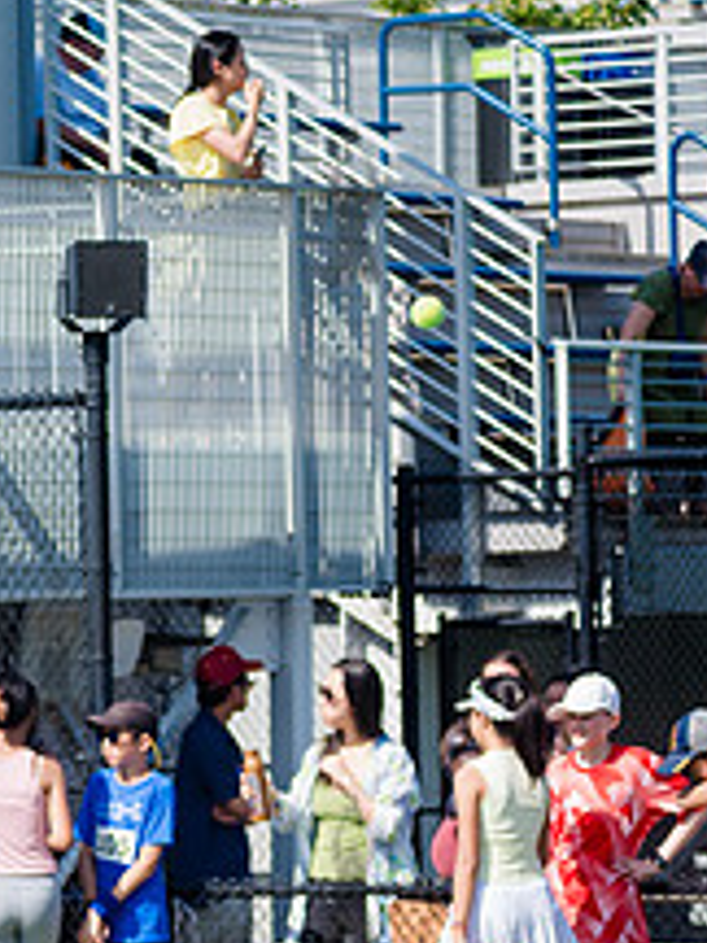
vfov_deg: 7.2
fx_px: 7516
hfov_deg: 5.3
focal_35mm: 276
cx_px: -629
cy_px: 860
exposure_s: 1/1600
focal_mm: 100
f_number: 3.5
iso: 200
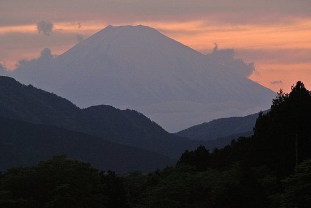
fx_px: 1730
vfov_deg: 6.9
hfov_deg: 10.3
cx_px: 156
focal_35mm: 200
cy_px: 104
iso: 1600
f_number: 5.6
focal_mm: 74.3
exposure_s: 1/15
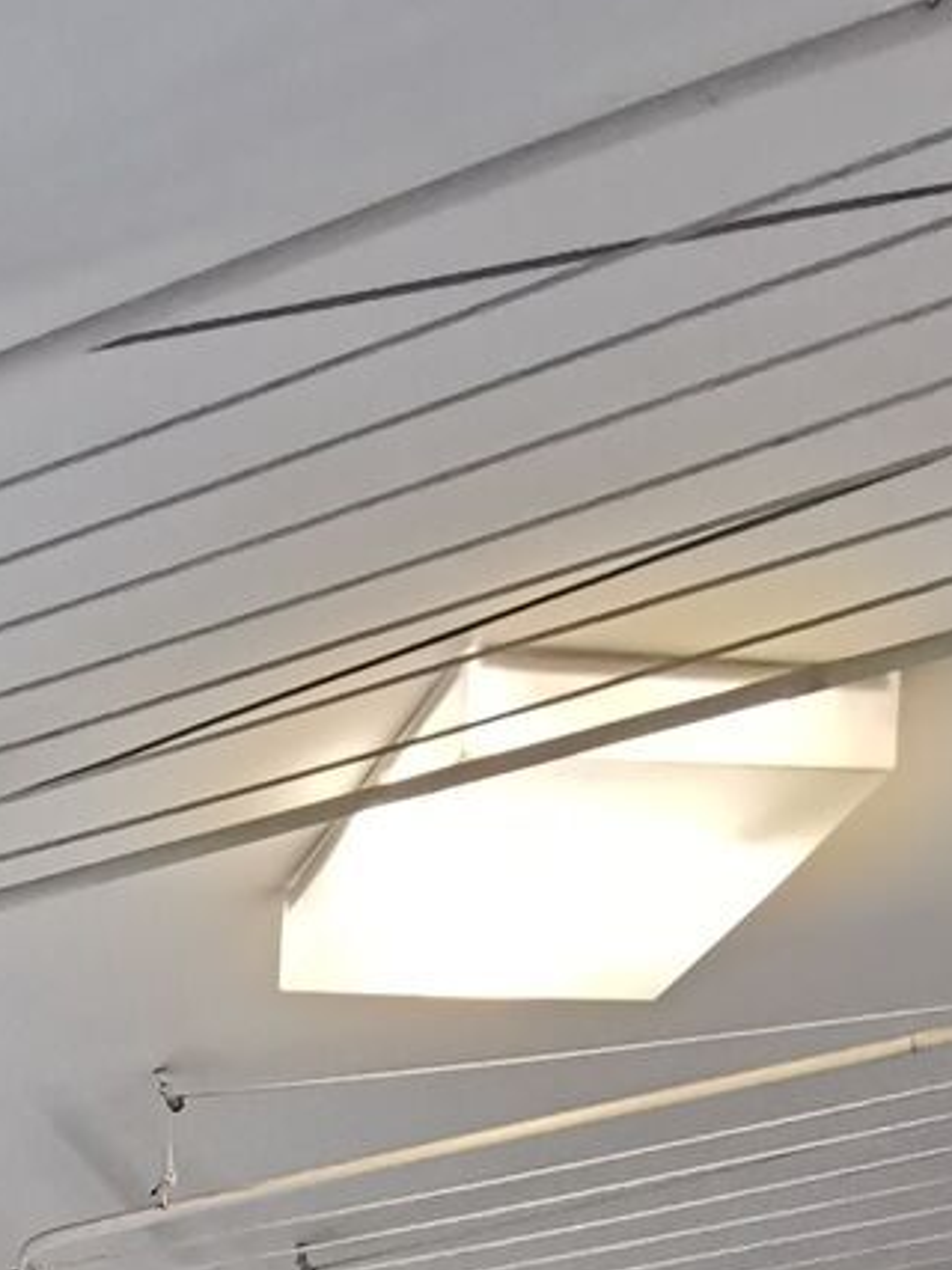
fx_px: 2641
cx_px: -684
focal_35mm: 72
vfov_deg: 18.8
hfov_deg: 17.3
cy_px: 2448
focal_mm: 2.35
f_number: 2.2
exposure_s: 1/40
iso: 320
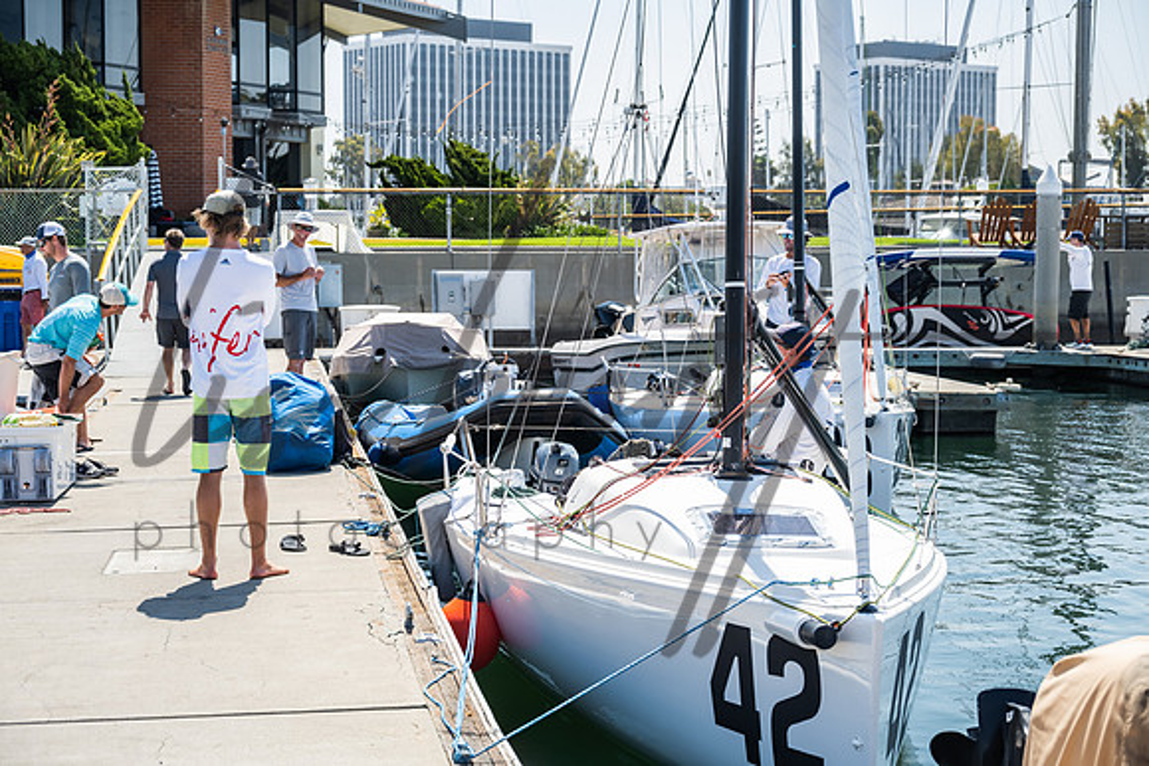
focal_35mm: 63
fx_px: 2015
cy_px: 383
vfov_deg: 21.5
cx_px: 574
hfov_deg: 31.8
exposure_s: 1/320
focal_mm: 63
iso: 400
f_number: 6.3
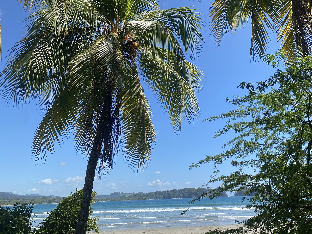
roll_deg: +2.3
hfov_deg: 57.9
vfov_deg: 45.4
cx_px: 186
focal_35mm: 31
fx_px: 279
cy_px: 118
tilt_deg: +15.7
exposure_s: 1/2183
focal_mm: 4.25
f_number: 1.8
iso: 32
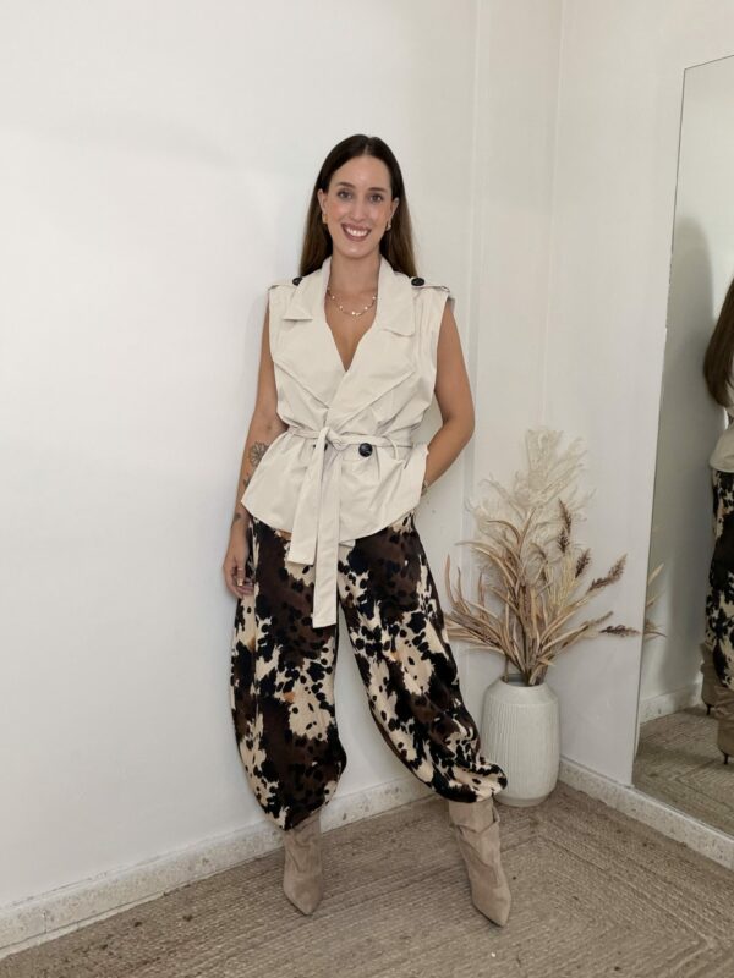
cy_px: 489
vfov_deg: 60.0
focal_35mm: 30
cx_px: 367
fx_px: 848
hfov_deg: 46.8
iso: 125
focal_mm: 2.71
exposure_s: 1/60
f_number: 1.9
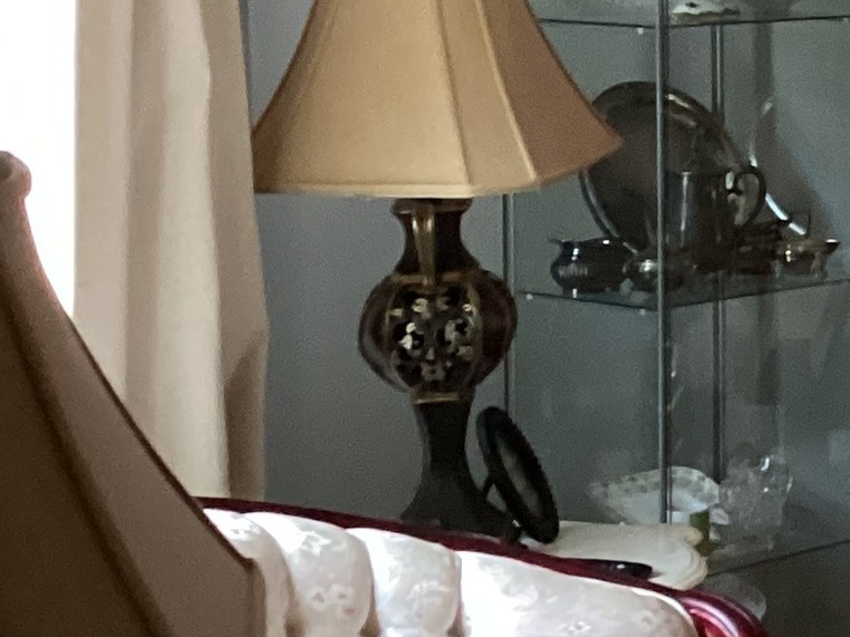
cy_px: 123
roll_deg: -0.7
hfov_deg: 13.7
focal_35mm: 125
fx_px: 3068
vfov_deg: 11.8
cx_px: 1642
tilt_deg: -4.6
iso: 320
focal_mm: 3.3
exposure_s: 1/40
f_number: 2.4
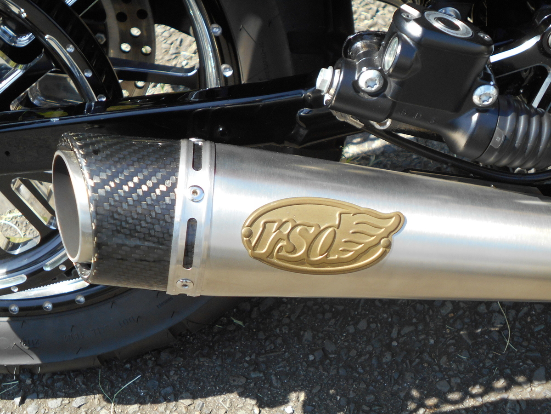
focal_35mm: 50
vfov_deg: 29.1
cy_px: 207
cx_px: 276
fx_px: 796
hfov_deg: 38.2
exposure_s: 1/250
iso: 125
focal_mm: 8.8
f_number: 4.5
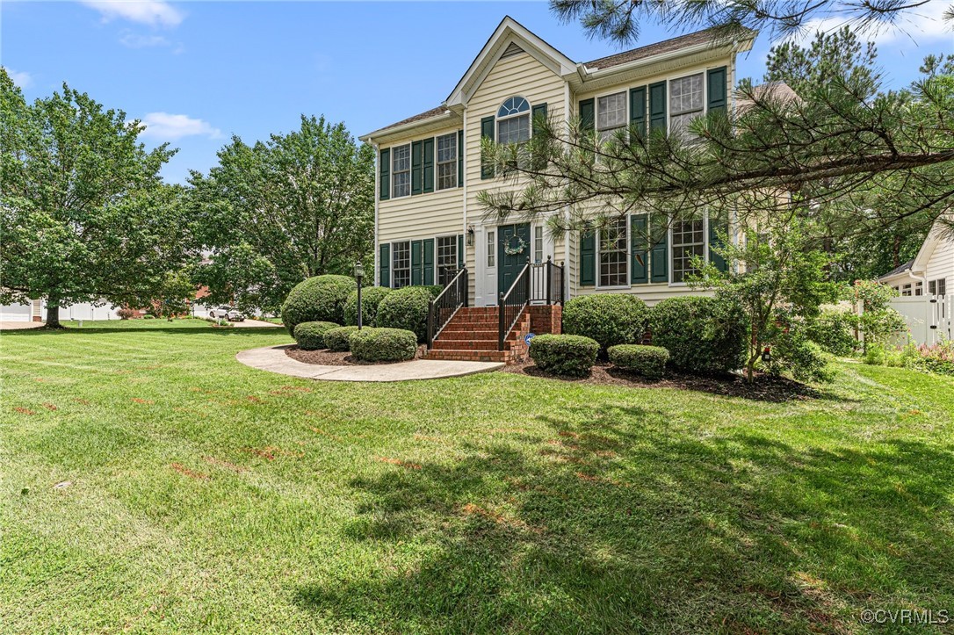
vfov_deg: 72.3
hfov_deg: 95.4
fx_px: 434
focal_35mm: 16
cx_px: 477
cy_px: 318
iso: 1250
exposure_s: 1/2000
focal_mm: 16.4
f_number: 8
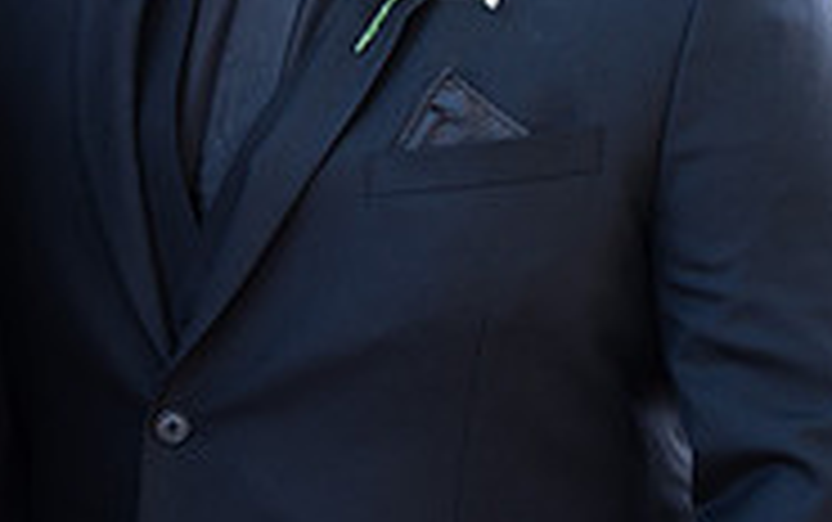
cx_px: 148
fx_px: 5878
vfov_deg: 5.1
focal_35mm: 259
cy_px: -70
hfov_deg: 8.1
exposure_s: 1/250
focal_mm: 75
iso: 160
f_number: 3.5
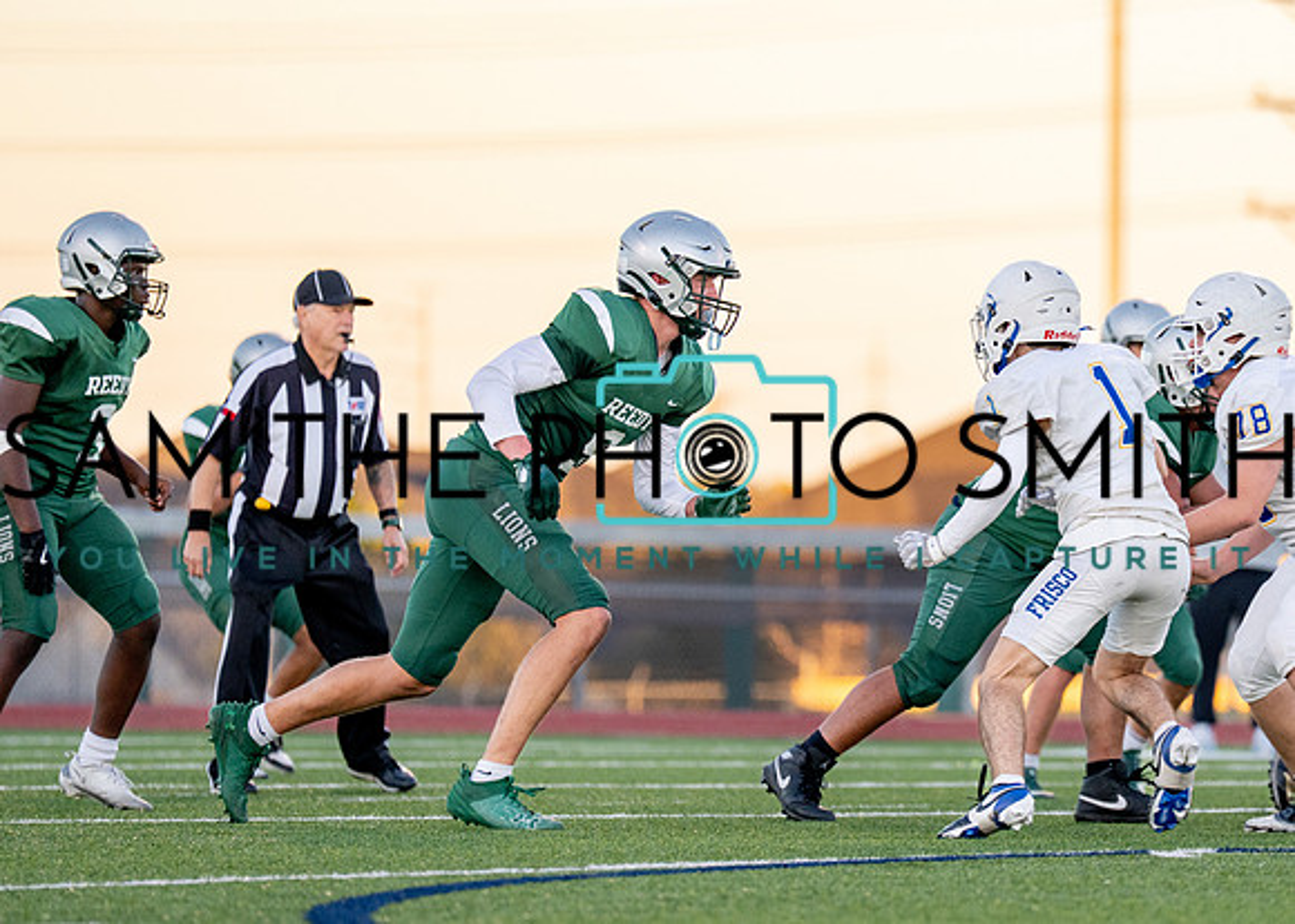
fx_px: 13492
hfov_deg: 5.5
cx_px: 1092
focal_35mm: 367
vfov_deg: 3.9
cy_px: 541
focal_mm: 200
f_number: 2.8
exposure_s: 1/1250
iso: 500
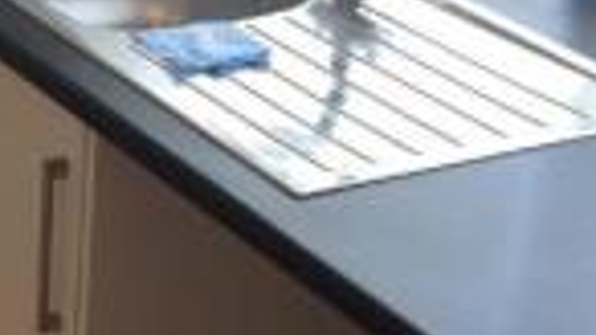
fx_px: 1991
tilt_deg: -33.2
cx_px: -296
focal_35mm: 126
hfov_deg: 15.7
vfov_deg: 9.4
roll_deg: +4.0
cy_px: 451
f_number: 2.2
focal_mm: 4.15
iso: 40
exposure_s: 1/50
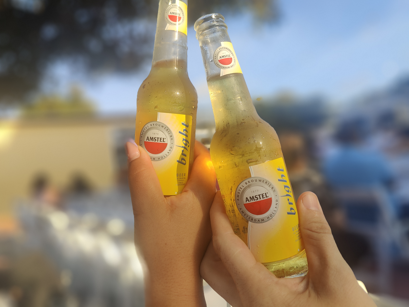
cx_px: 204
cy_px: 154
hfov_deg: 73.9
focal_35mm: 23
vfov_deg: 59.0
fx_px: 272
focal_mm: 6.06
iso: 50
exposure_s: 1/978
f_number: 1.6
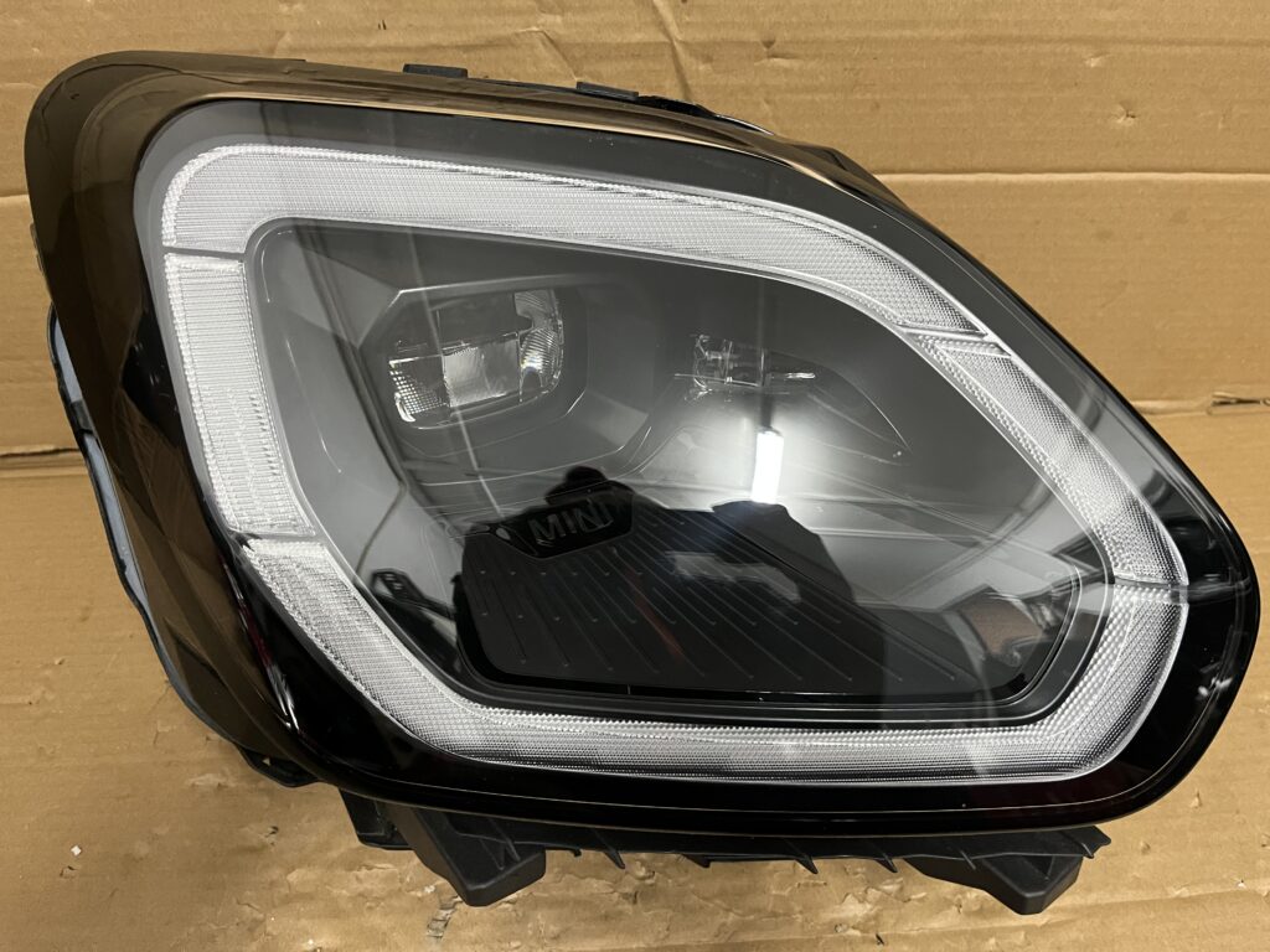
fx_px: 954
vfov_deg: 53.1
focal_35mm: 26
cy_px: 476
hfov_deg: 67.3
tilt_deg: -46.0
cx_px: 635
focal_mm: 5.1
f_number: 1.6
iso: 500
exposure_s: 1/50
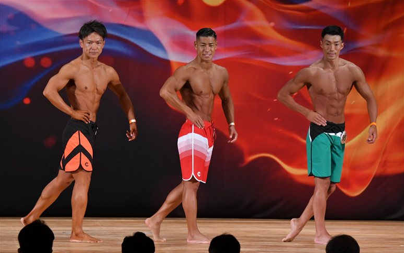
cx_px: 202
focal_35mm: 230
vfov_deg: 5.7
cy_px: 135
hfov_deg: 9.1
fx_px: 2533
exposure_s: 1/400
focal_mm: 150
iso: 3200
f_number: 5.6
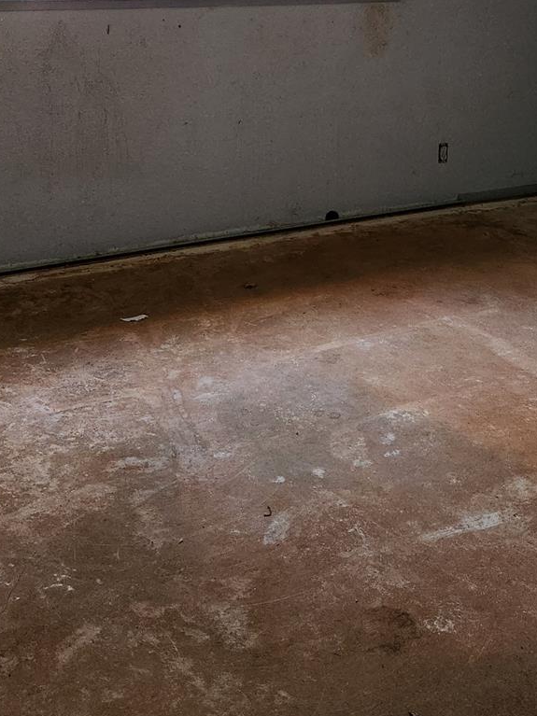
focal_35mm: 45
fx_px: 931
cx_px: 246
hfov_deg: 32.2
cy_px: 86
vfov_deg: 39.4
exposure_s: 1/120
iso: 640
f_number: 1.8
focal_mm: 5.4
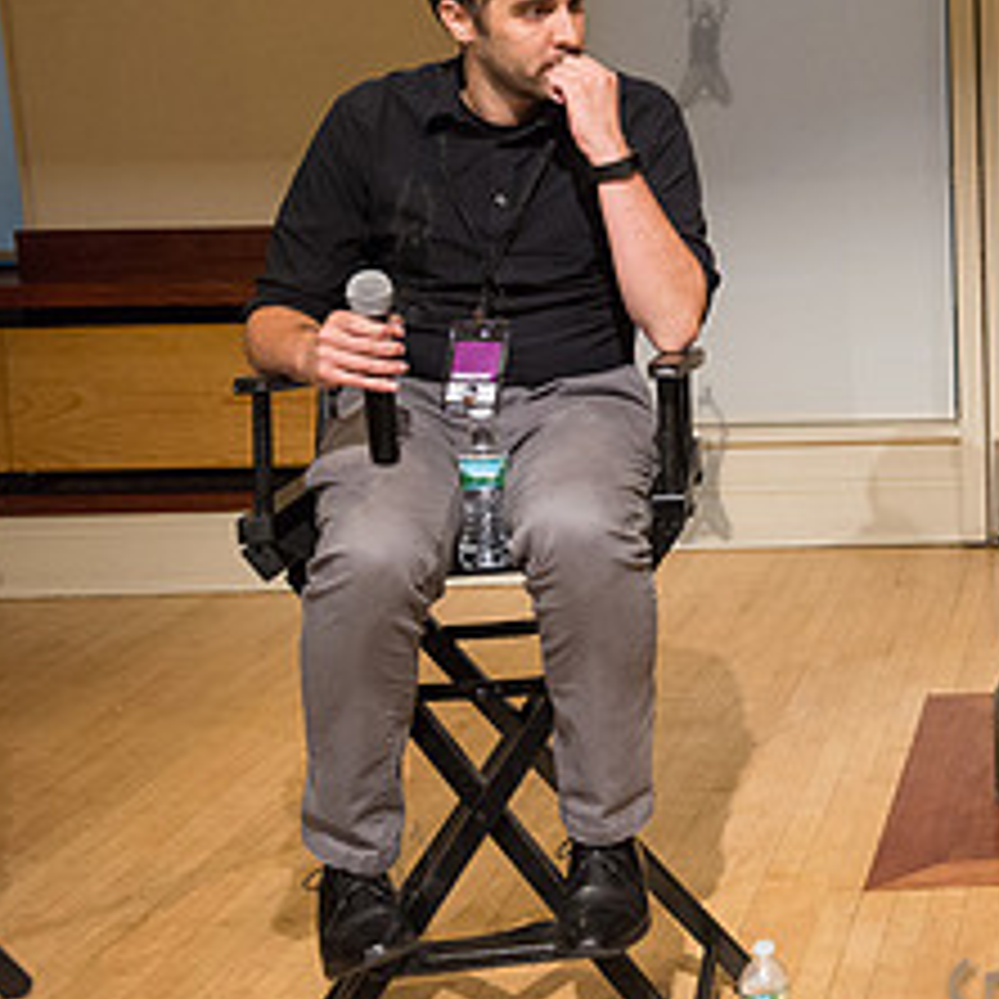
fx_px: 2318
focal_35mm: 71
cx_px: 1282
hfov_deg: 22.0
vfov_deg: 24.1
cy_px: 245
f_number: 3.5
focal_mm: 32
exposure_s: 1/640
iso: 3200
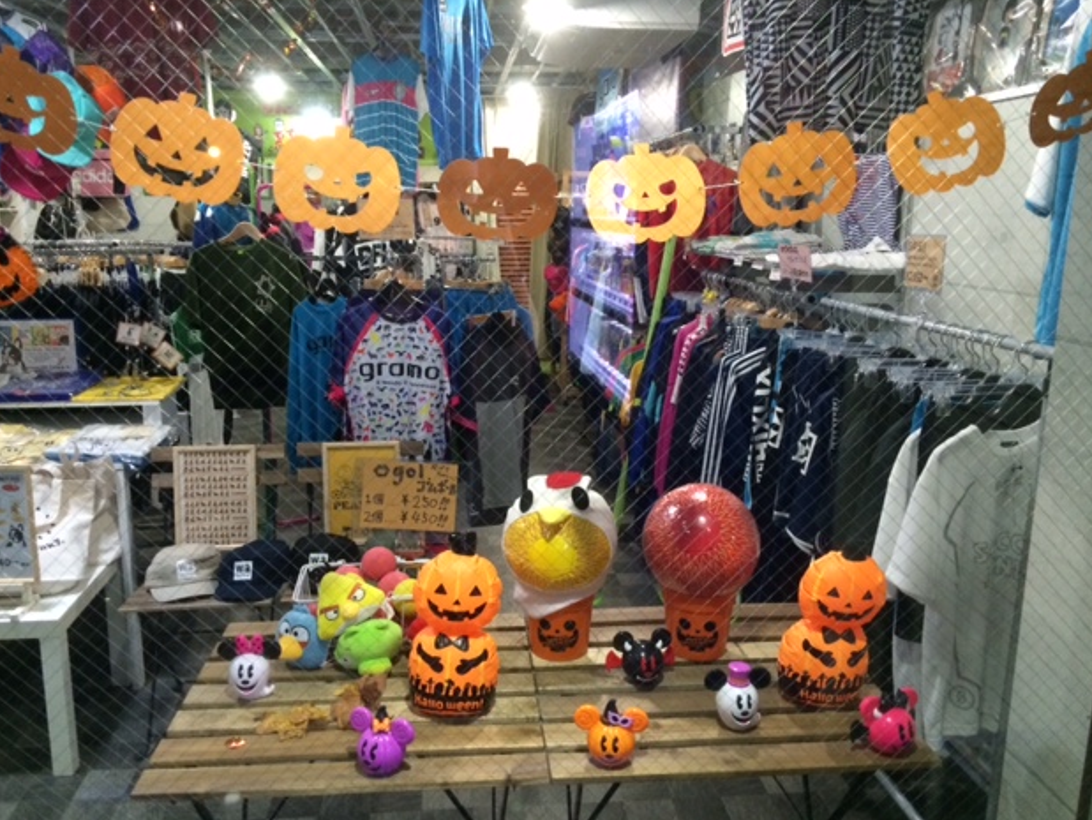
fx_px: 978
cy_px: 414
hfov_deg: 58.3
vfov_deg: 45.5
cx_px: 533
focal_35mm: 31
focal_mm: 4.12
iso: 320
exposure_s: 1/20
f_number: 2.2
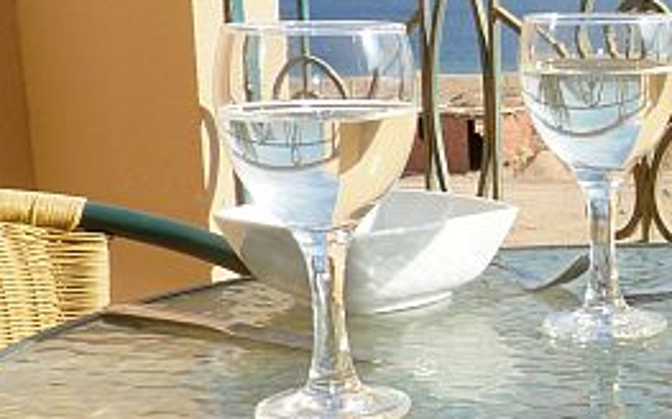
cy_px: 342
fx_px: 1592
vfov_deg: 14.9
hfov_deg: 21.9
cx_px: 823
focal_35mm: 87
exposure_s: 1/320
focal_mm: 4.8
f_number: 5.6
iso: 100
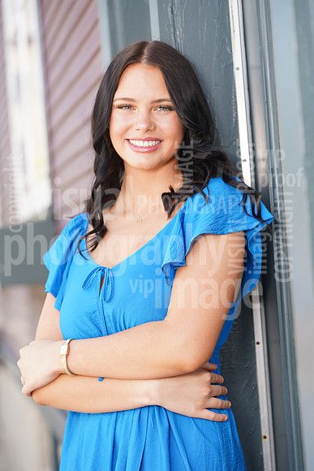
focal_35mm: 114
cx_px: 157
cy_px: 236
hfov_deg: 12.0
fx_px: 1490
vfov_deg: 17.9
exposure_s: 1/100
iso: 100
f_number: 4
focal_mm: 114
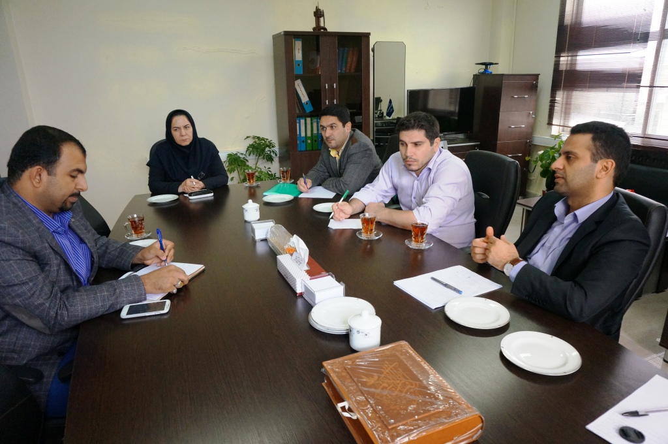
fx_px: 445
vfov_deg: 53.0
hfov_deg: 73.8
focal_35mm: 24
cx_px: 334
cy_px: 222
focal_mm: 16
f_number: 4
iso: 1250
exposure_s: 1/160
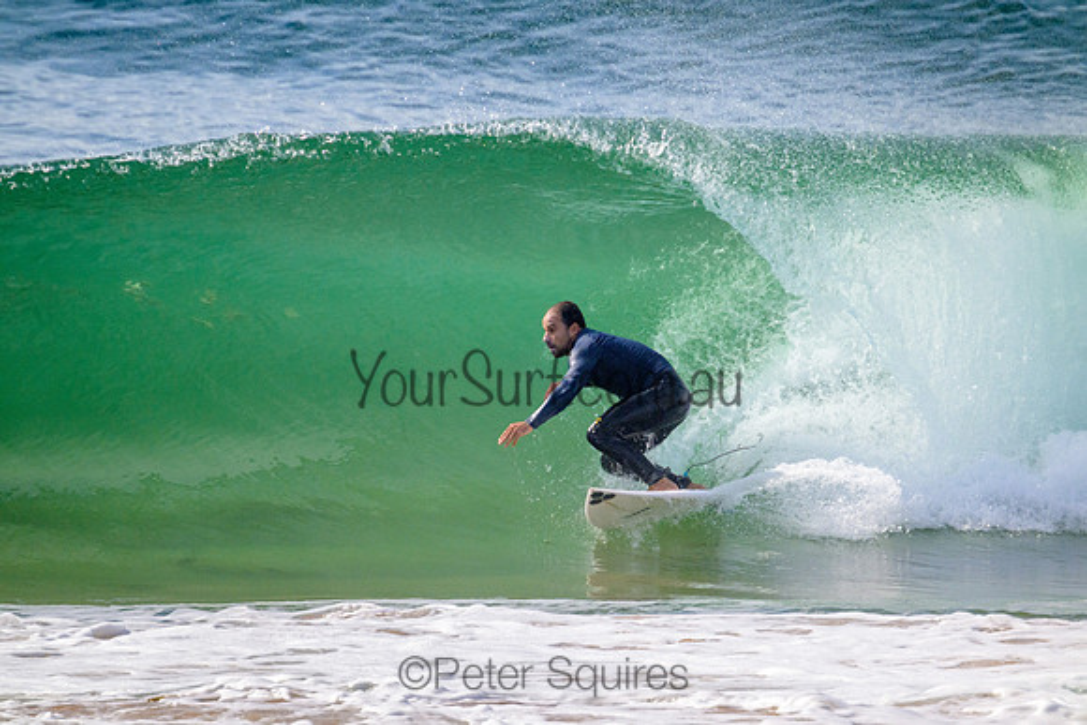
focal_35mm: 800
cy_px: 362
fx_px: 24160
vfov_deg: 1.7
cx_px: 544
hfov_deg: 2.6
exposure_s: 1/2000
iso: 1100
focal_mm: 800
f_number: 11
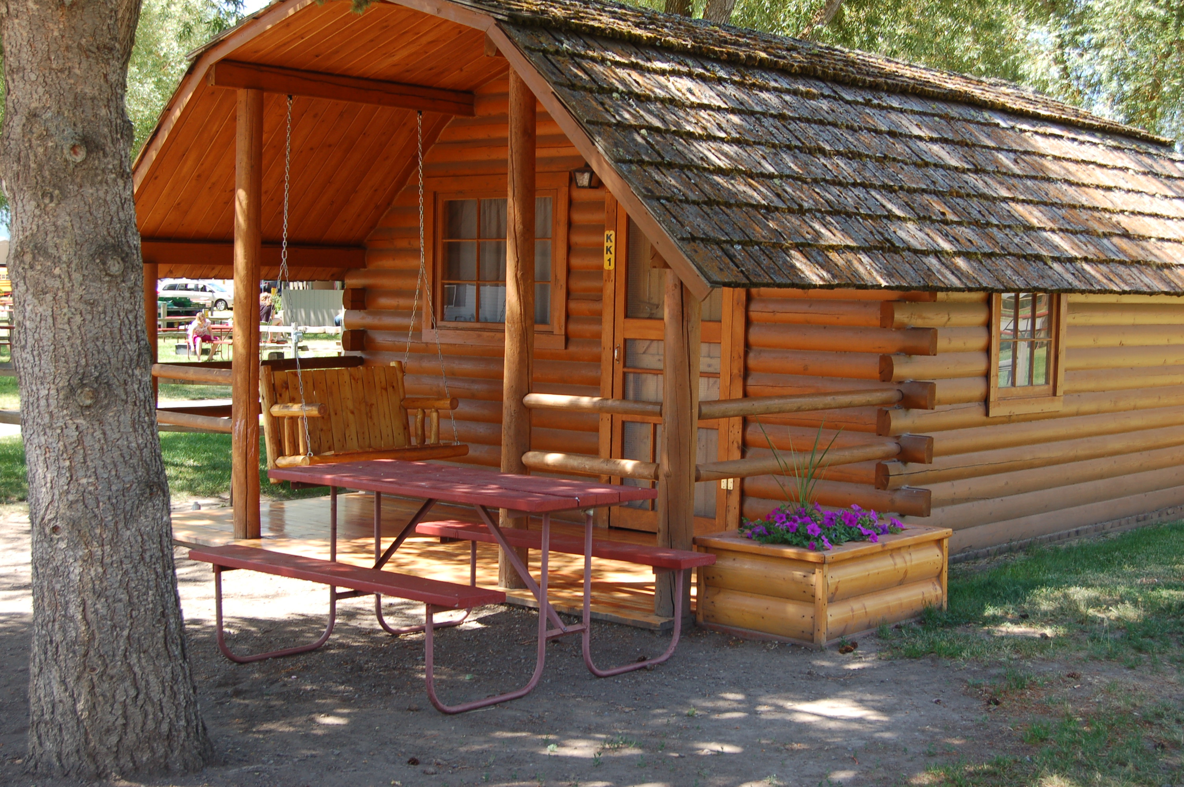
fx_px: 1676
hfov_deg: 38.9
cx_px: 592
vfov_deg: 26.4
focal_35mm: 51
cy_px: 394
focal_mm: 34
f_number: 5.6
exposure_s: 1/125
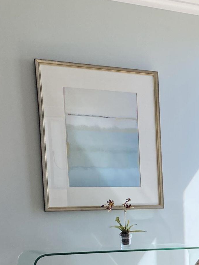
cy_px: 282
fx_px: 667
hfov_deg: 14.7
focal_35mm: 87
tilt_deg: -4.8
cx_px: 367
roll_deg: -1.0
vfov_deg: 21.5
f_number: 1.8
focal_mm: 4.25
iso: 32
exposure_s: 1/248
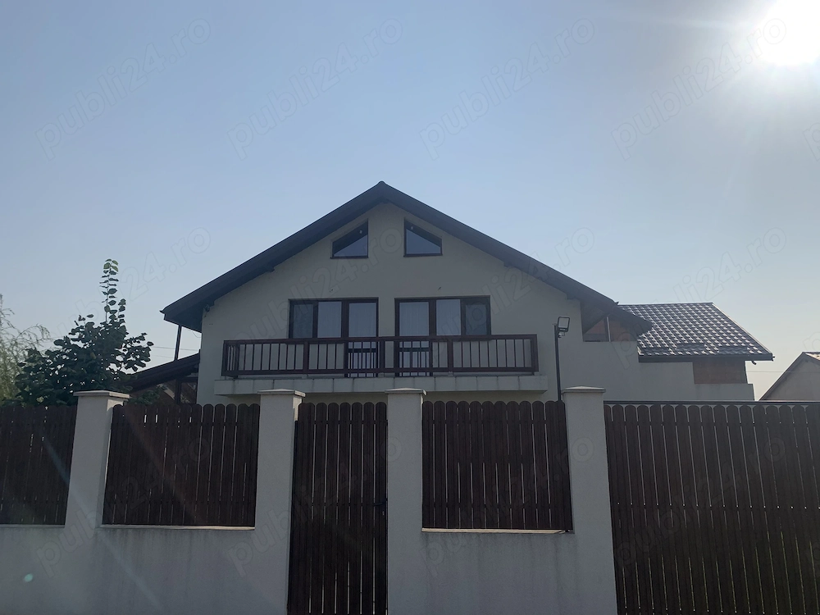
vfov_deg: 53.1
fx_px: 616
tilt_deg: +11.5
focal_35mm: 26
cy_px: 308
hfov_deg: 67.3
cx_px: 410
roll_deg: +0.8
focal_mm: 4.25
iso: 25
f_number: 1.8
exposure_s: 1/7407
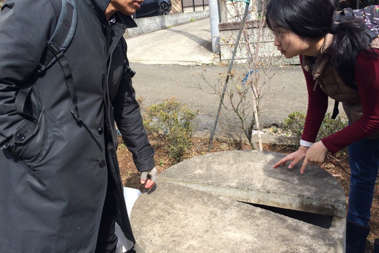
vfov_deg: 42.3
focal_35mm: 31
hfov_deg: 60.3
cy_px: 120
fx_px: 326
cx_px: 191
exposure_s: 1/873
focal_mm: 4.15
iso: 32
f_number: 2.2
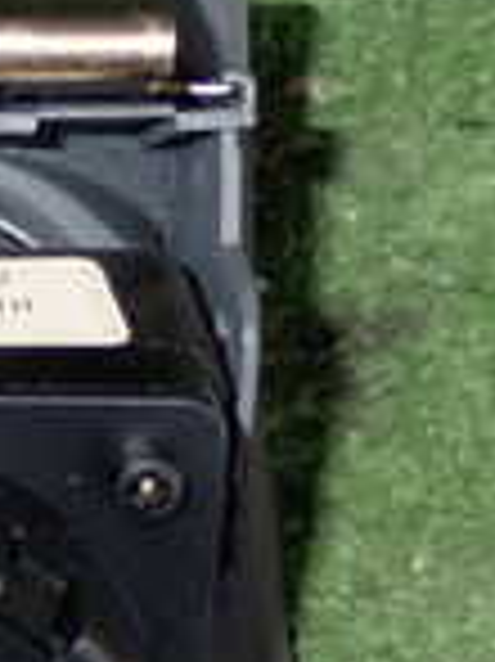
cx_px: -382
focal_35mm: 220
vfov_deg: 8.8
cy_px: 910
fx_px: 4201
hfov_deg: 6.6
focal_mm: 9.65
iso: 800
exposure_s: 1/50
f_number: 10
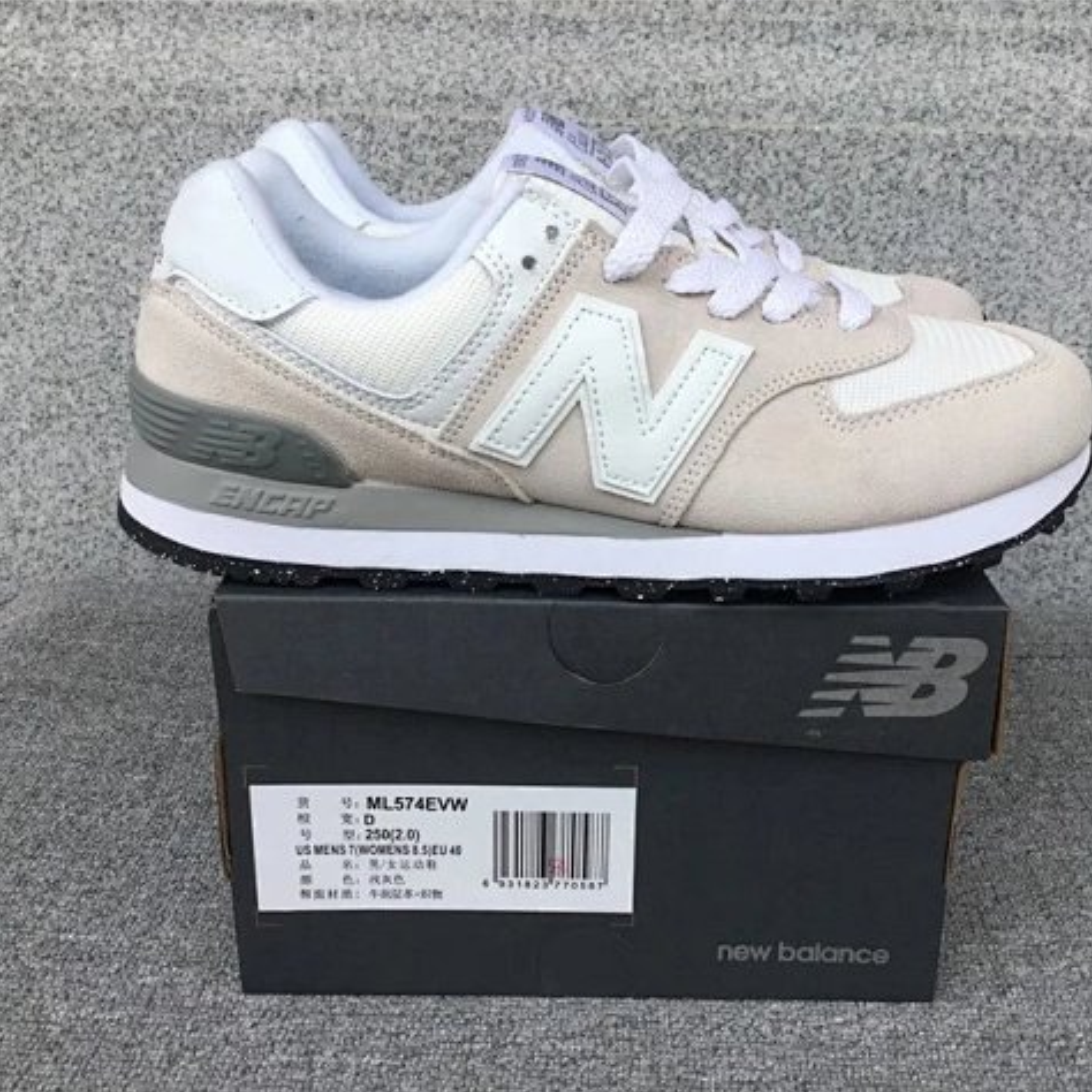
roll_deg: -1.4
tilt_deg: -20.8
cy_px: 551
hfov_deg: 44.8
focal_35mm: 37
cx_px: 615
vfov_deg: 44.9
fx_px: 1321
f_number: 2.4
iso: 25
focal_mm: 3.3
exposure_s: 1/390
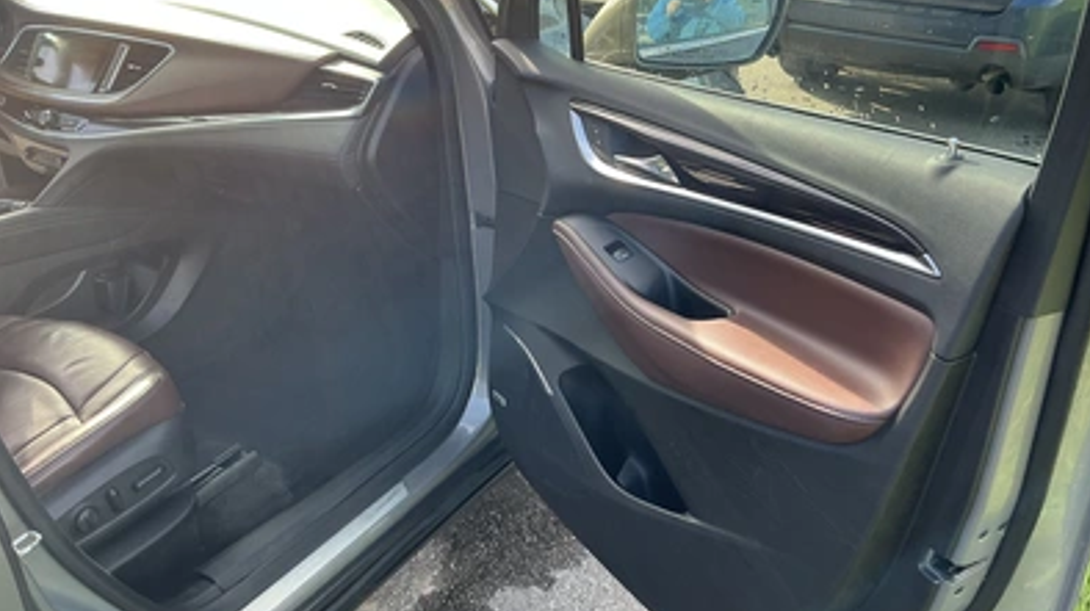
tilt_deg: -24.2
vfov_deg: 37.7
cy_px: 293
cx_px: 548
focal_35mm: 31
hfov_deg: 62.7
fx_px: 895
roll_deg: +0.5
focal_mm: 3
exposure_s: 1/125
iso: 20
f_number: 1.8
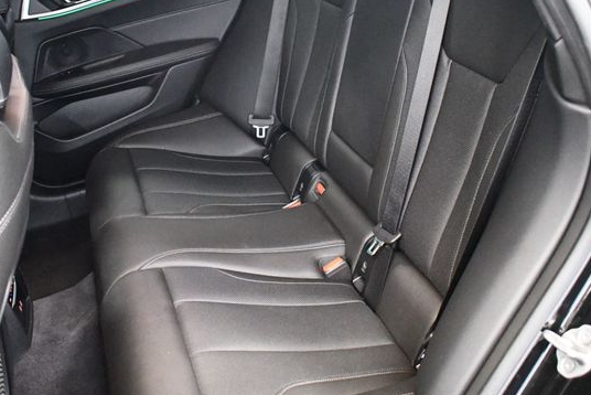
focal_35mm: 43
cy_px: 194
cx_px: 254
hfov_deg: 45.3
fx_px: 706
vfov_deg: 31.2
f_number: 3.5
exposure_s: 1/60
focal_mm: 18
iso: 9000
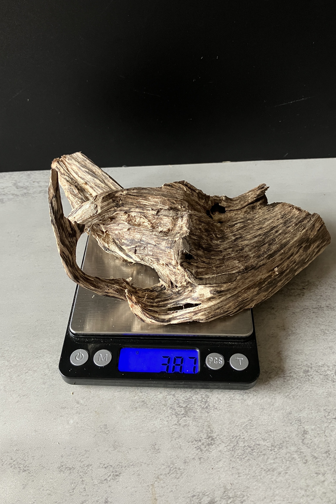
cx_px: 158
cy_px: 255
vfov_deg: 61.9
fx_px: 420
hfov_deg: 43.6
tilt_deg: -47.2
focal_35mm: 30
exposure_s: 1/60
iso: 200
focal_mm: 3.99
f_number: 1.8
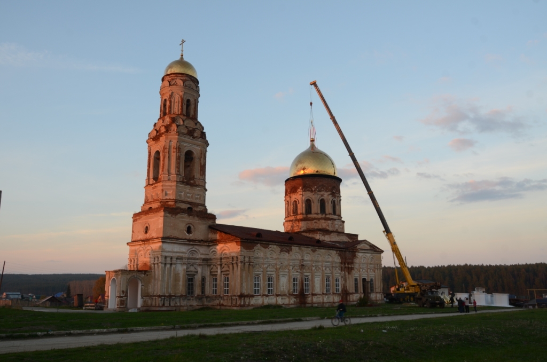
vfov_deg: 43.4
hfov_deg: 62.0
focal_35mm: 30
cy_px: 181
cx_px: 274
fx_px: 455
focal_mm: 20
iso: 140
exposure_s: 1/30
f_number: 10
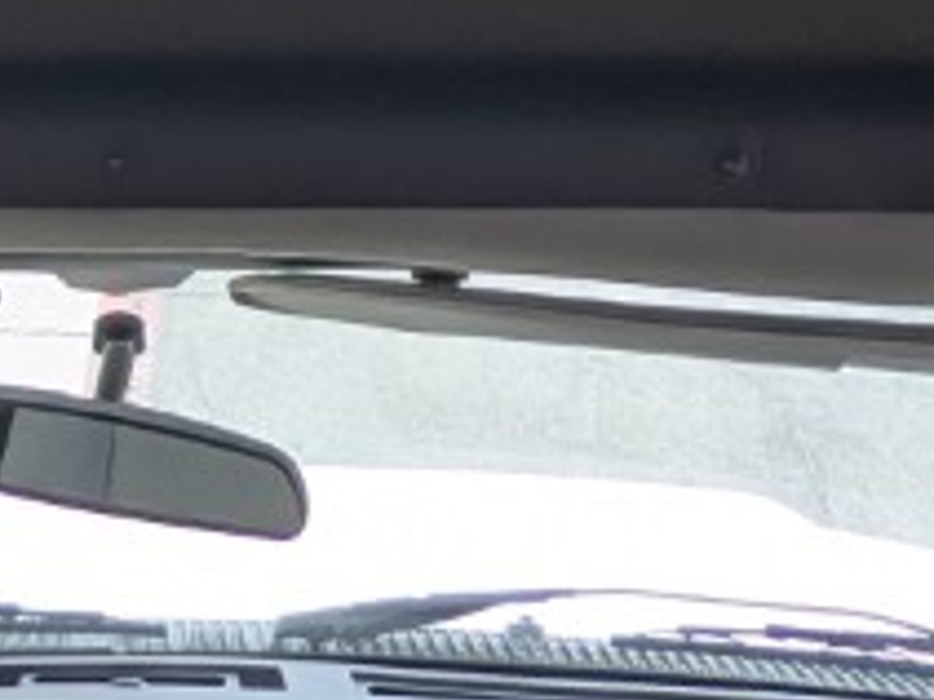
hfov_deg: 18.3
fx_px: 2858
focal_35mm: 106
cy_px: -740
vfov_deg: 12.2
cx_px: 135
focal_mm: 2.35
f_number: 2.2
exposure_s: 1/180
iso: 37
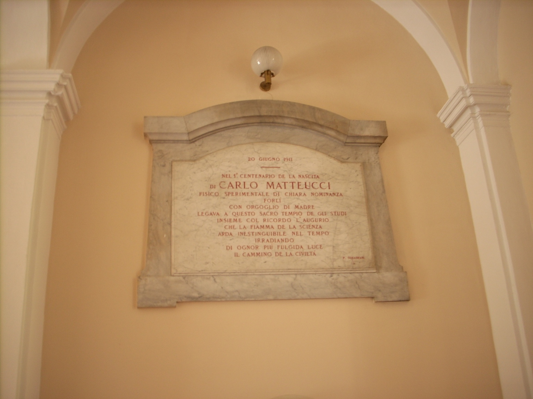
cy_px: 200
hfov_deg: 50.1
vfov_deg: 38.7
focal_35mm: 37
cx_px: 266
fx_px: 570
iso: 64
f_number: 2.8
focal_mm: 6.2
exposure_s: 1/4.6
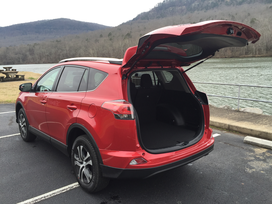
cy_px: 102
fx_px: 228
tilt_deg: -10.5
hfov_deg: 61.7
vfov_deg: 48.2
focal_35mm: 29
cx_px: 136
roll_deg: +2.1
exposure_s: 1/214
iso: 32
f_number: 2.2
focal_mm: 4.15
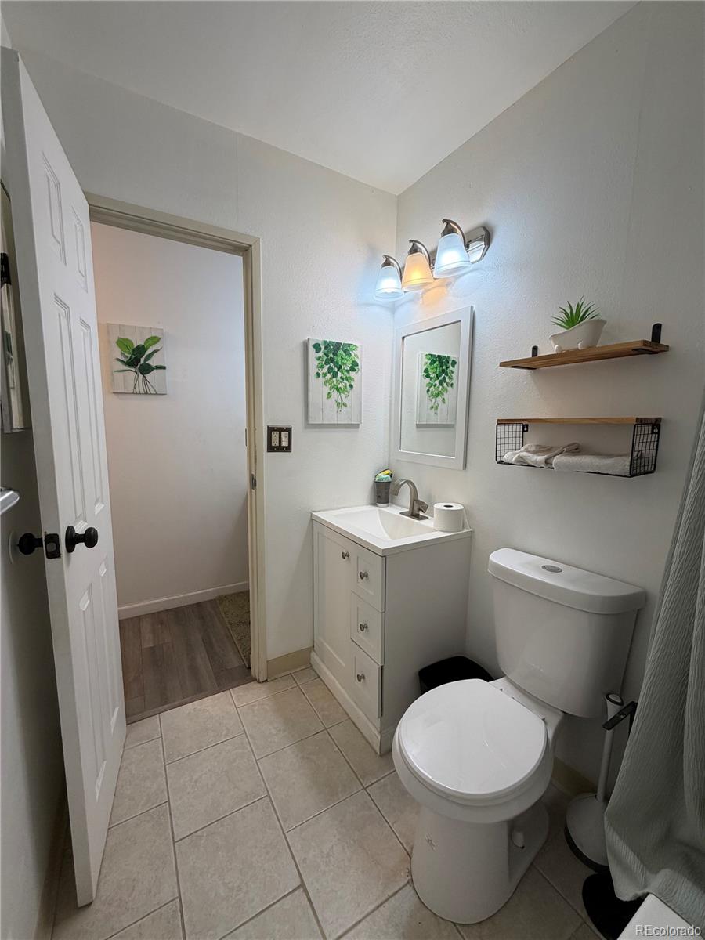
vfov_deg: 102.1
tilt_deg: -7.8
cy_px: 470
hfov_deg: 85.7
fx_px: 380
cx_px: 352
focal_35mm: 14
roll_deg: -1.5
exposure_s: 1/120
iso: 100
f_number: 2.2
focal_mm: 2.22
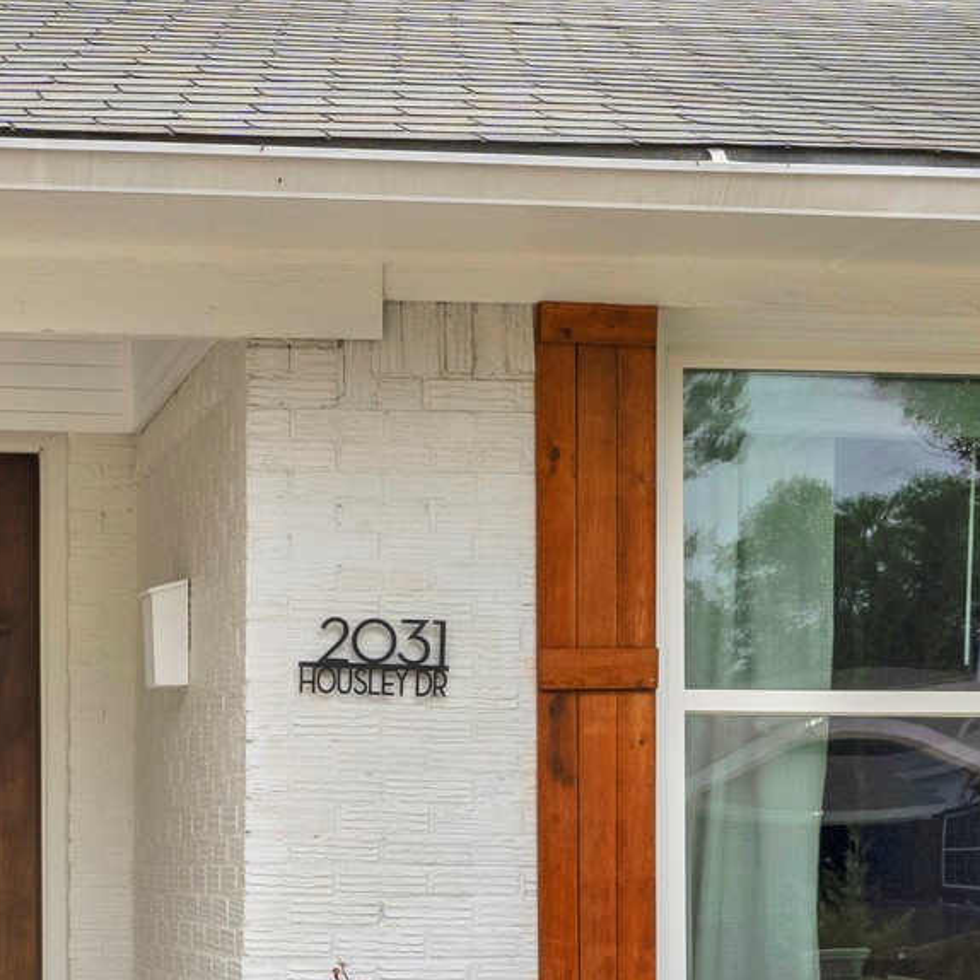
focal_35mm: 90
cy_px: 771
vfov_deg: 19.1
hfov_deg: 18.9
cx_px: 91
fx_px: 2883
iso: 640
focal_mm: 28
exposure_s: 1/640
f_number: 11
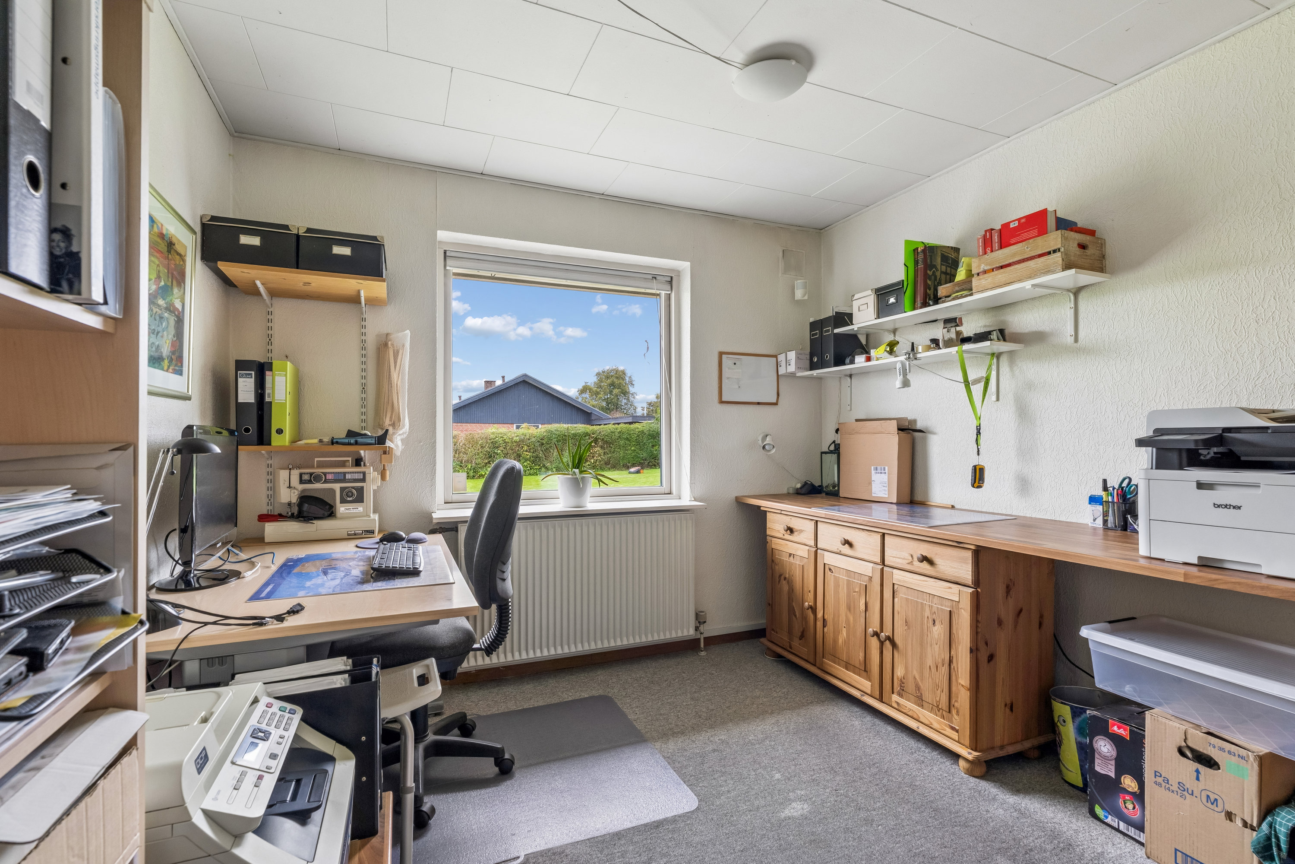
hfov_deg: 96.7
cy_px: 432
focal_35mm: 16
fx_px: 576
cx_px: 648
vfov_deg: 73.7
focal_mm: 16
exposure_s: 1/10
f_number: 10
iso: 200
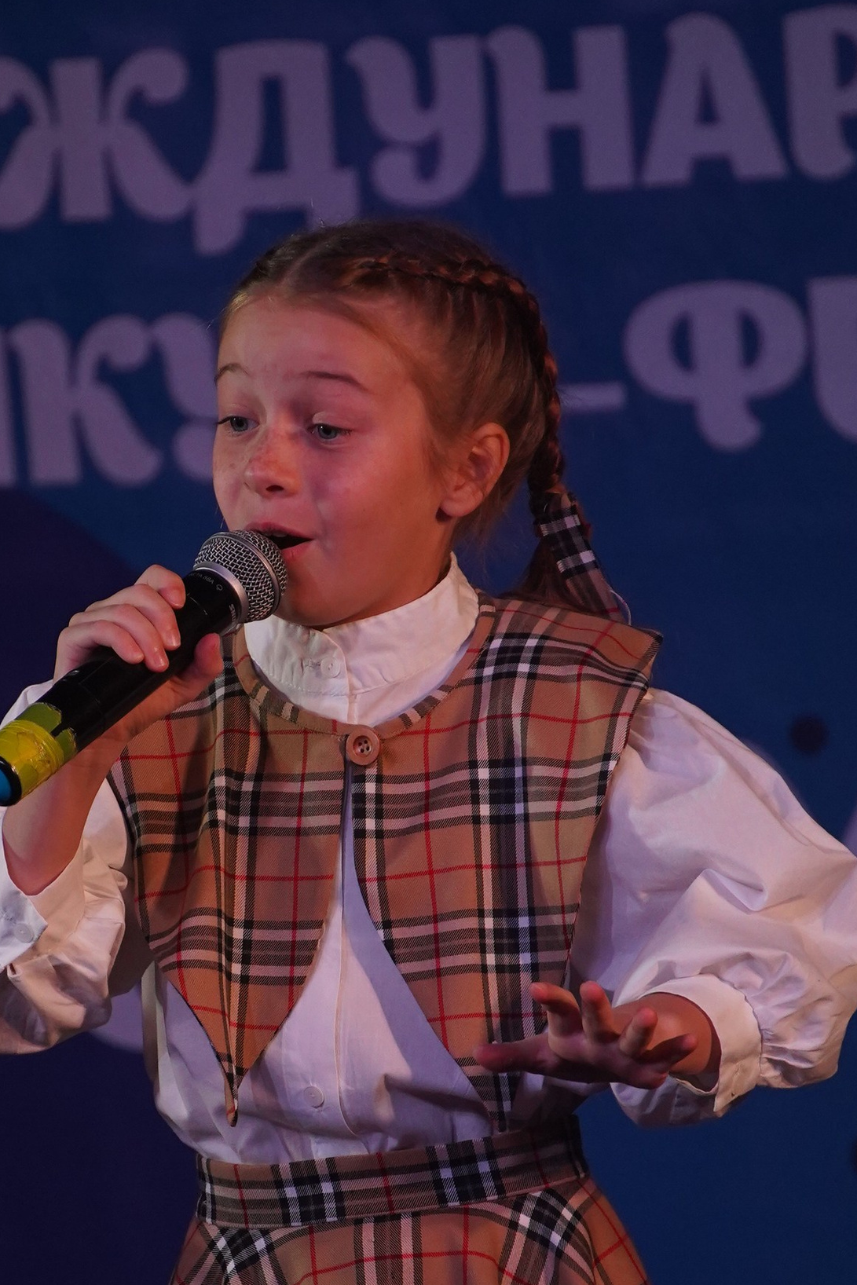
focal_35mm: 704
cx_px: 299
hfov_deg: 2.0
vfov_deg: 2.9
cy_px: 816
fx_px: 25131
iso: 2000
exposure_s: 1/400
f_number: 6.3
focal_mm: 300
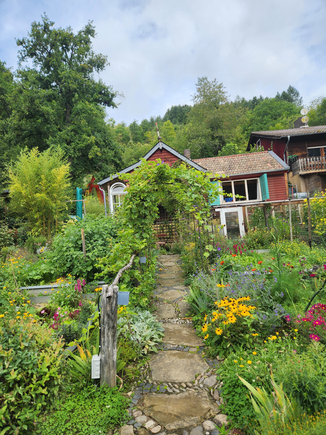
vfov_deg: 73.9
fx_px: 289
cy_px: 218
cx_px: 163
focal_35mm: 23
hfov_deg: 58.9
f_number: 1.8
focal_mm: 5.4
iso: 20
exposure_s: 1/850
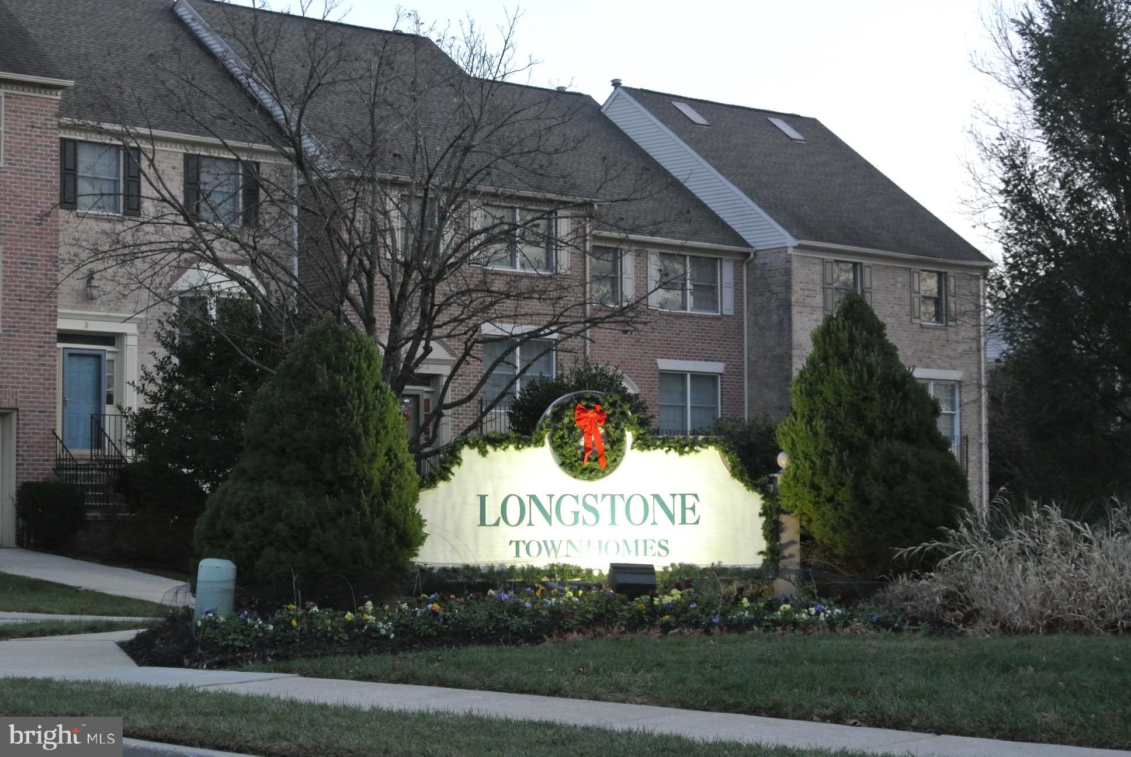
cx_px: 566
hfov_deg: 27.3
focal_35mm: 74
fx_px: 2328
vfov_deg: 18.5
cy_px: 378
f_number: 5.6
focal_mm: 27.6
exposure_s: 1/30
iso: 800
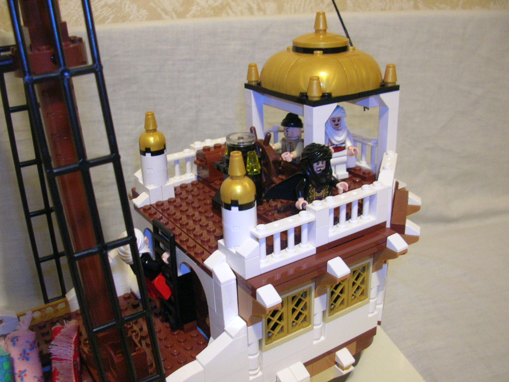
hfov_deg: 52.6
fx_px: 515
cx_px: 254
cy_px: 191
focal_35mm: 35
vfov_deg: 40.7
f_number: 2.8
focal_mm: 5.8
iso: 182
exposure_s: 1/5.8
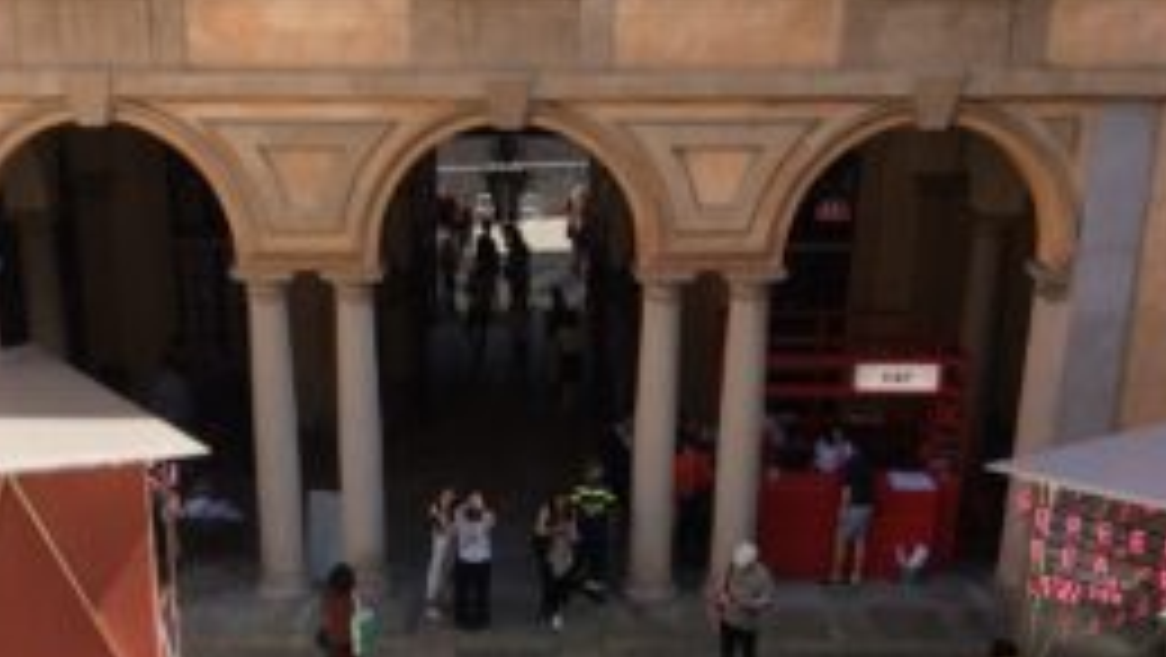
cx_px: 495
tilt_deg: -22.1
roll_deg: -0.5
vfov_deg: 21.8
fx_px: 1670
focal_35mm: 54
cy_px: 590
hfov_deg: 38.4
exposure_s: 1/545
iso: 32
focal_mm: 3.3
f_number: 2.4
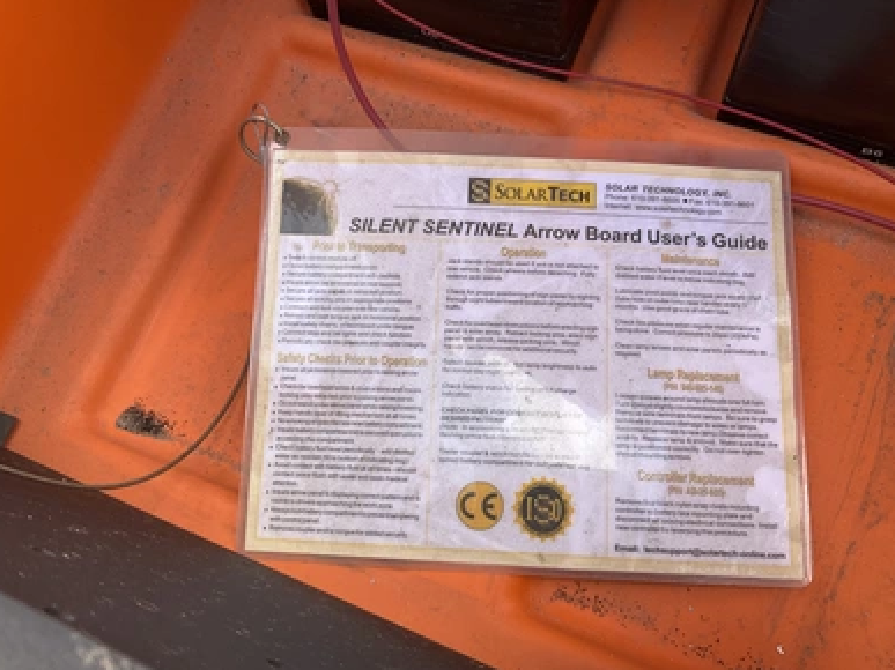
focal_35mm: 30
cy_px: 340
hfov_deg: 60.0
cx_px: 449
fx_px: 775
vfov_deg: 46.8
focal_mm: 3
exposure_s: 1/406
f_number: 1.8
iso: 25
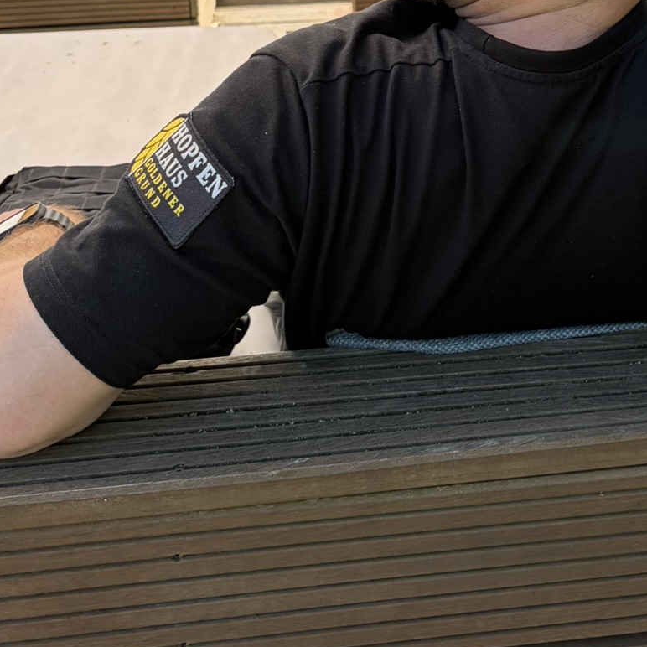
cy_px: -18
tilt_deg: -16.9
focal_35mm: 61
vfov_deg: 26.5
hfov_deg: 27.9
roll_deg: -0.5
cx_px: 454
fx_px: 1290
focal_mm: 5.96
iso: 64
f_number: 1.6
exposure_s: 1/435
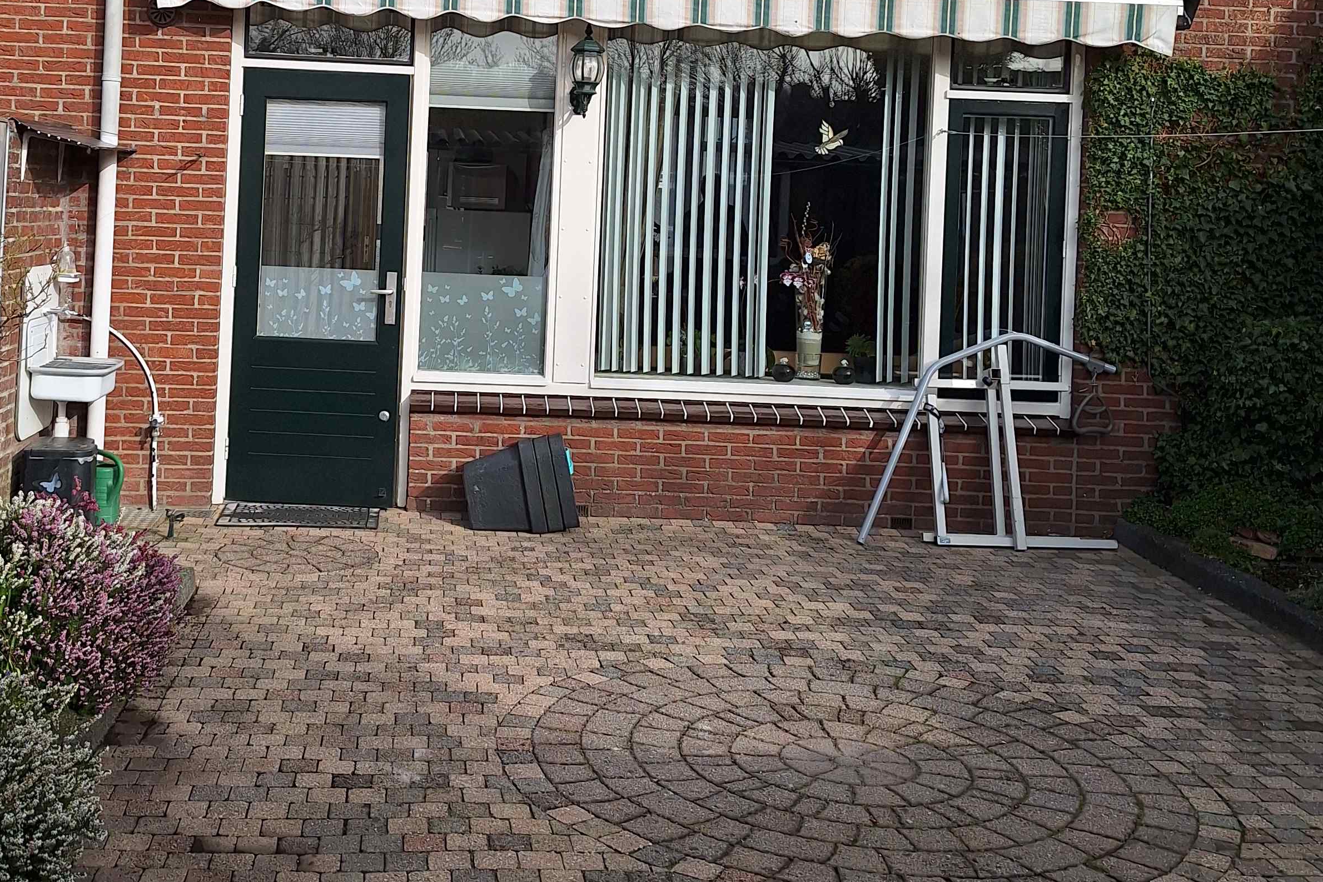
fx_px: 1507
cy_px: 220
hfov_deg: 47.1
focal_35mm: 41
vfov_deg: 32.0
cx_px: 510
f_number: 1.8
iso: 40
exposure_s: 1/2481
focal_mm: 5.54
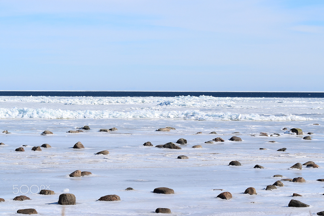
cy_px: 108
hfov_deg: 15.2
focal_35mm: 135
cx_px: 162
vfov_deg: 10.2
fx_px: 1215
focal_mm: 90
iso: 200
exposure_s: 1/1000
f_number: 8
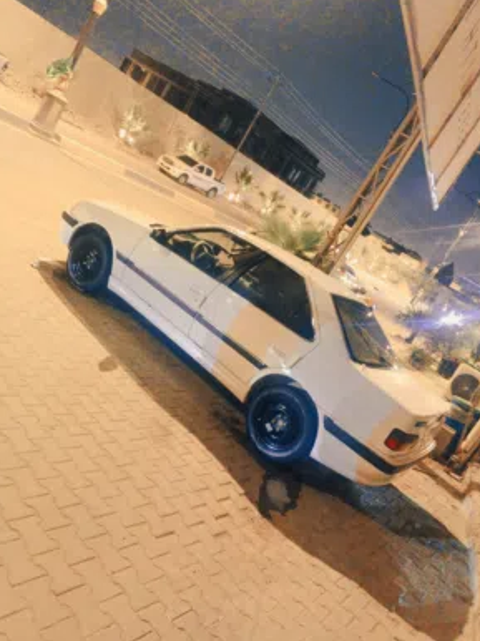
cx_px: 236
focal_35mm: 28
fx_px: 518
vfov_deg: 63.5
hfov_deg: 49.7
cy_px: 311
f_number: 1.6
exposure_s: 1/20
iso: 3026
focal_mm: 4.11
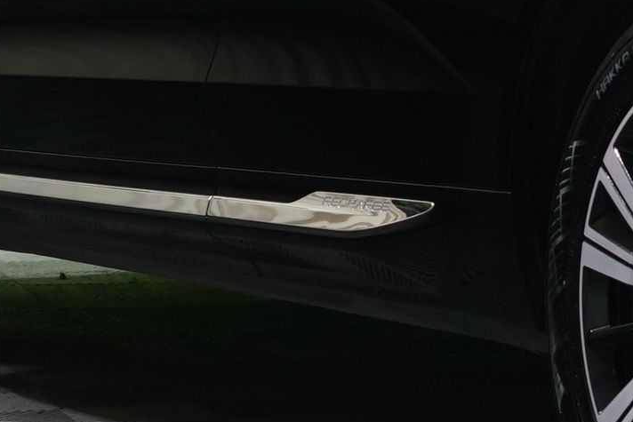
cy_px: -190
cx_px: 961
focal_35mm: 282
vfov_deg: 4.8
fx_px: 4959
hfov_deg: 7.2
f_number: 5.6
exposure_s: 1/20
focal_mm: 51
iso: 800
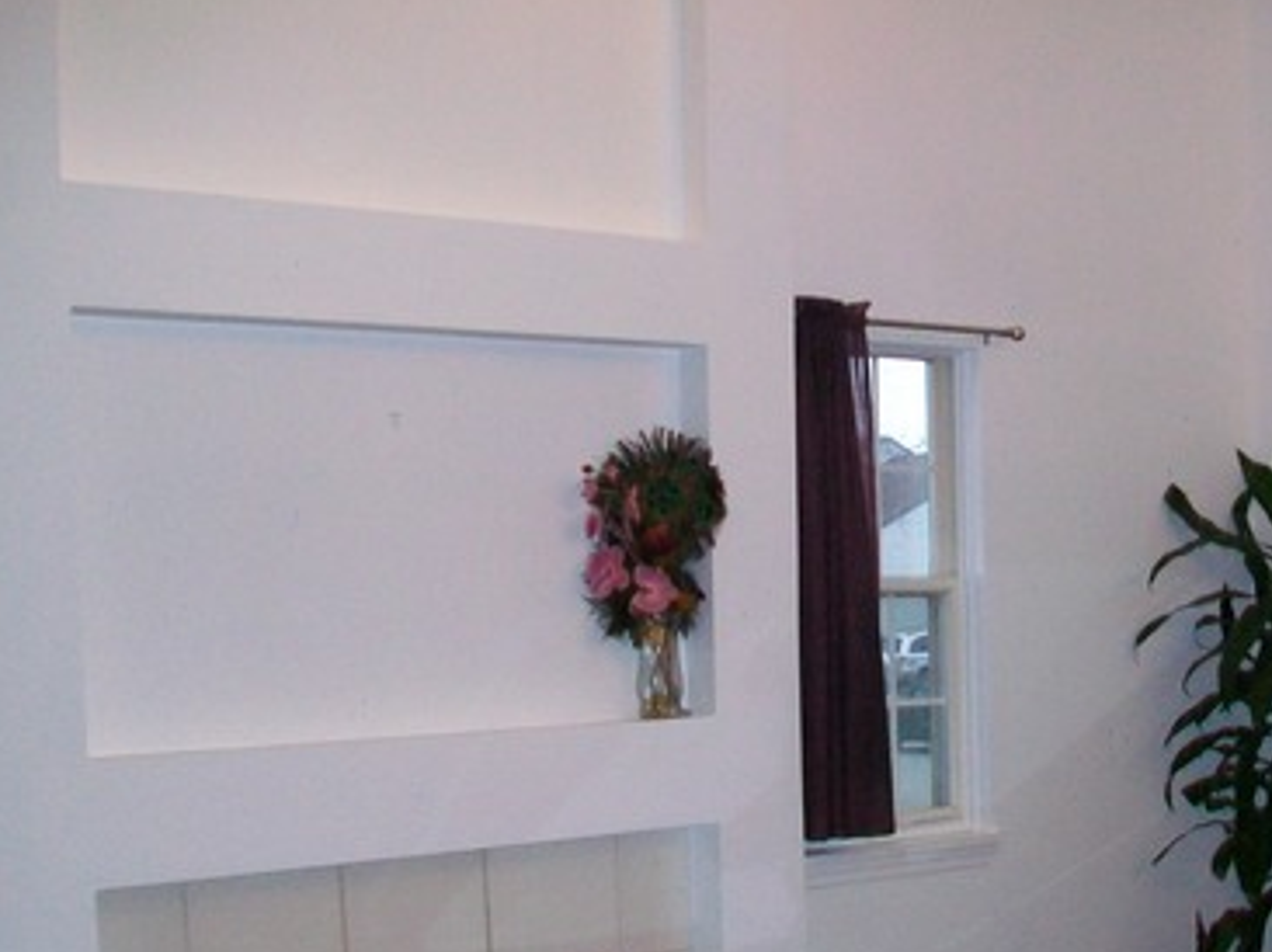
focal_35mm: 56
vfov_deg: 25.5
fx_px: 2056
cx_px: 1022
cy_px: 806
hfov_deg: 33.4
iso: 160
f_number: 2.8
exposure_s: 1/60
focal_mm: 5.7
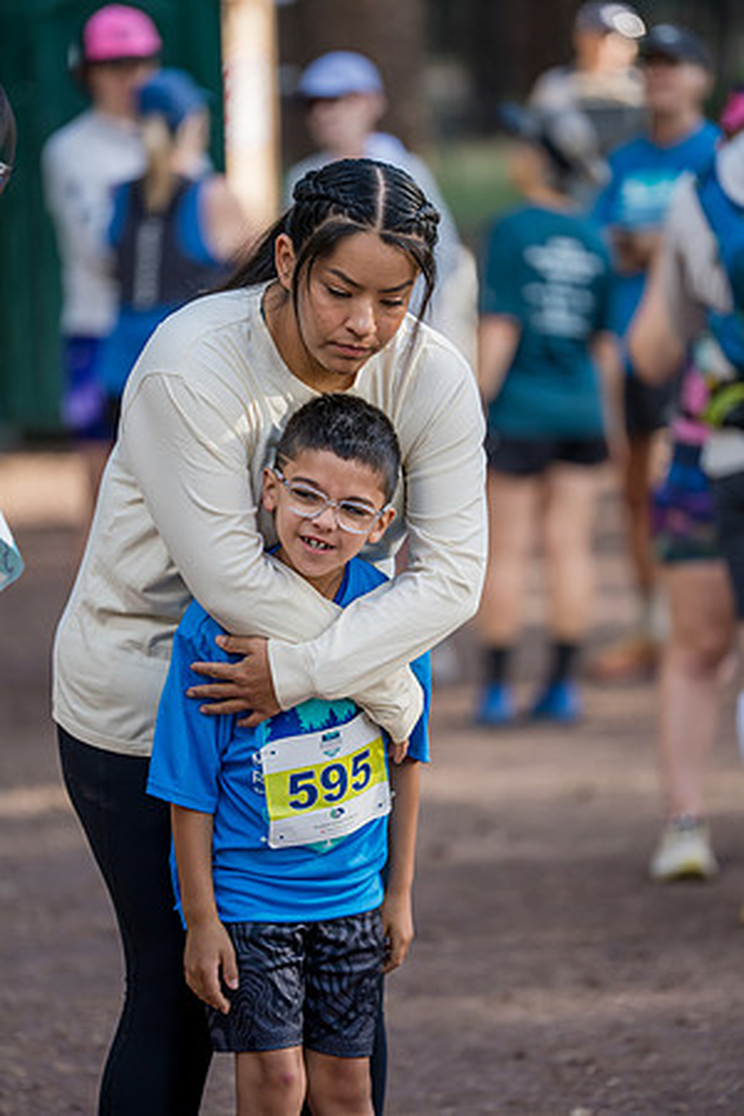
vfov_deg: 10.3
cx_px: 372
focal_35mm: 200
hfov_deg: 6.9
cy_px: 558
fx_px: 6200
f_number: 2.8
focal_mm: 200
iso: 500
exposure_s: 1/800
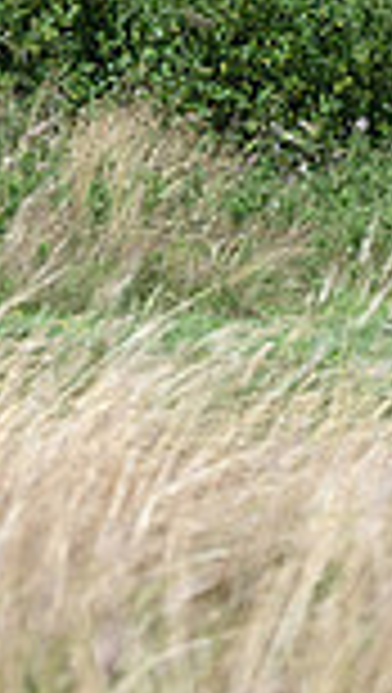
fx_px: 6667
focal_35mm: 362
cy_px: -74
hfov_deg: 3.3
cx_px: -635
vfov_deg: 5.9
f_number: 4.5
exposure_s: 1/1250
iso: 220
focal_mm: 92
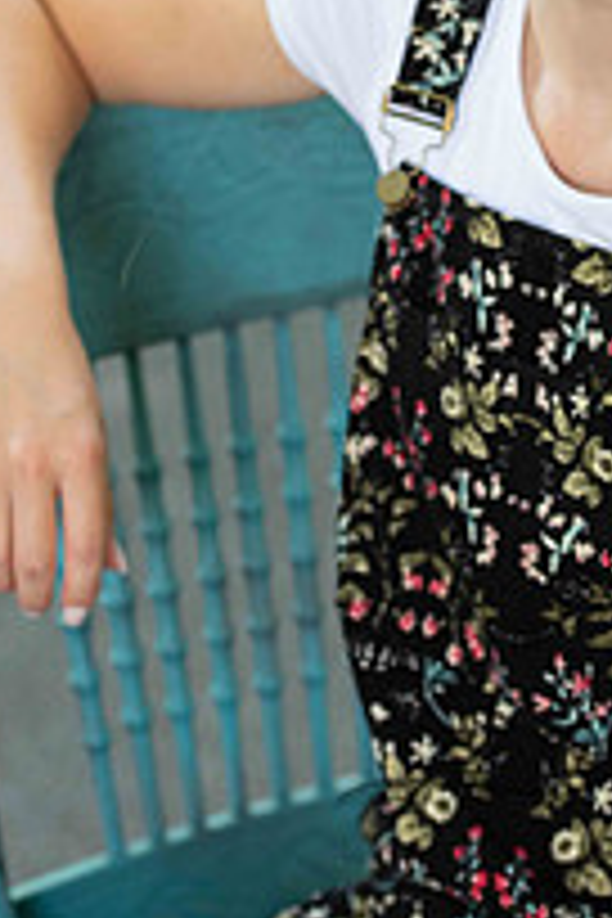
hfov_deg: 7.6
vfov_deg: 11.3
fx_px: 4615
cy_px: 27
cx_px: 468
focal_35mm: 181
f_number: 3.5
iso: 640
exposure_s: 1/200
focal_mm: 82
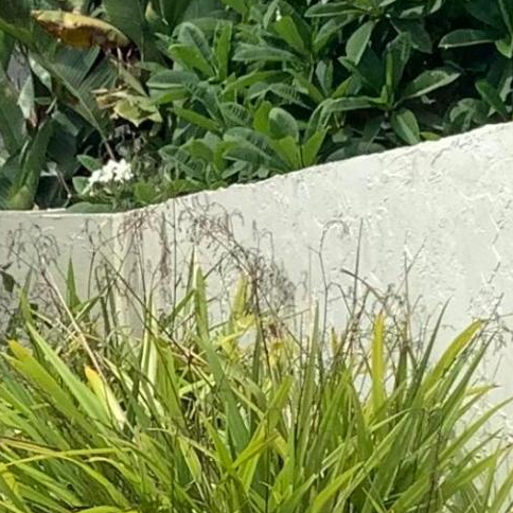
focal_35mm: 163
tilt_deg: +0.9
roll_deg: +1.1
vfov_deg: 10.7
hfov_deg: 10.7
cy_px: 356
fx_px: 2733
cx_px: 141
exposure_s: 1/1538
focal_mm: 3.3
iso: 25
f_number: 2.4
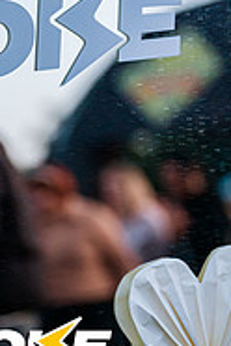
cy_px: 7
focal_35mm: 222
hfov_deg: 6.2
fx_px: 2137
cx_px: 22
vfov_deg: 9.2
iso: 1600
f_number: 2.8
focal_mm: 92
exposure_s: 1/100
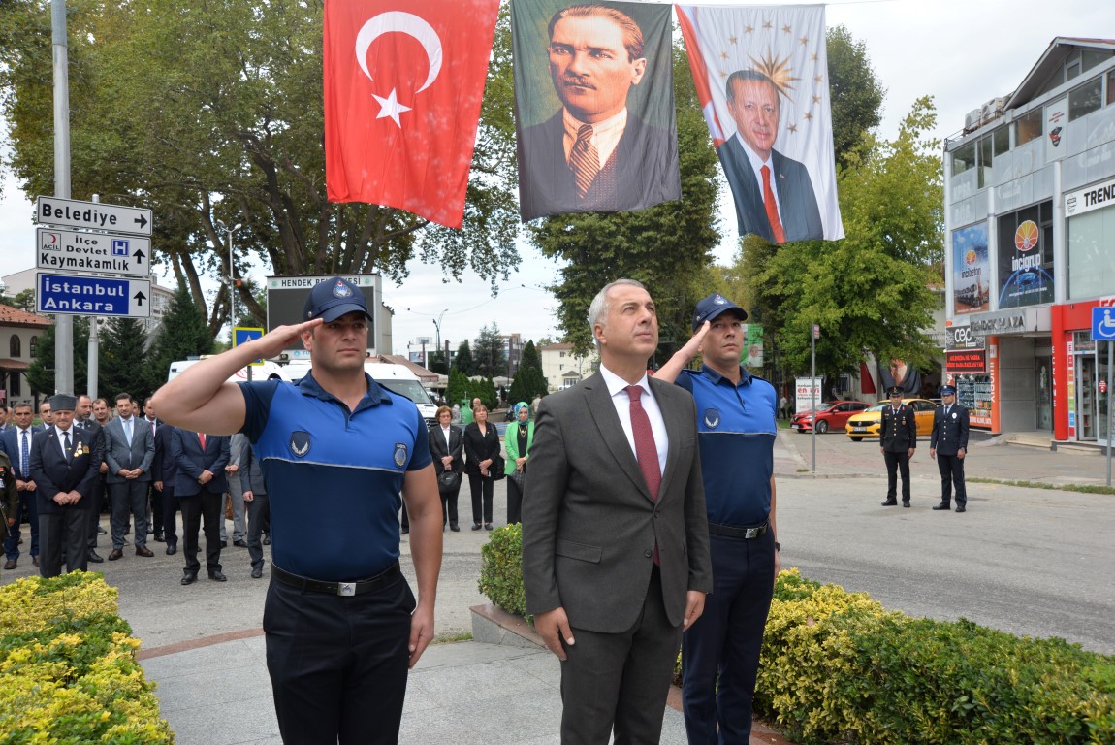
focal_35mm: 32
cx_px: 558
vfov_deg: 41.2
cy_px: 372
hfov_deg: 58.7
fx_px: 992
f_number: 8
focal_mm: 32
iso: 200
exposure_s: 1/250
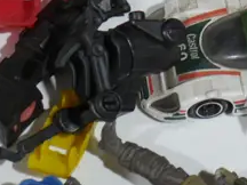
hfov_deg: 8.6
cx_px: 473
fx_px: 1556
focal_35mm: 218
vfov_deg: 6.8
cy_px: 90
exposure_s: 1/60
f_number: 5.1
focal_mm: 23
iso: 400
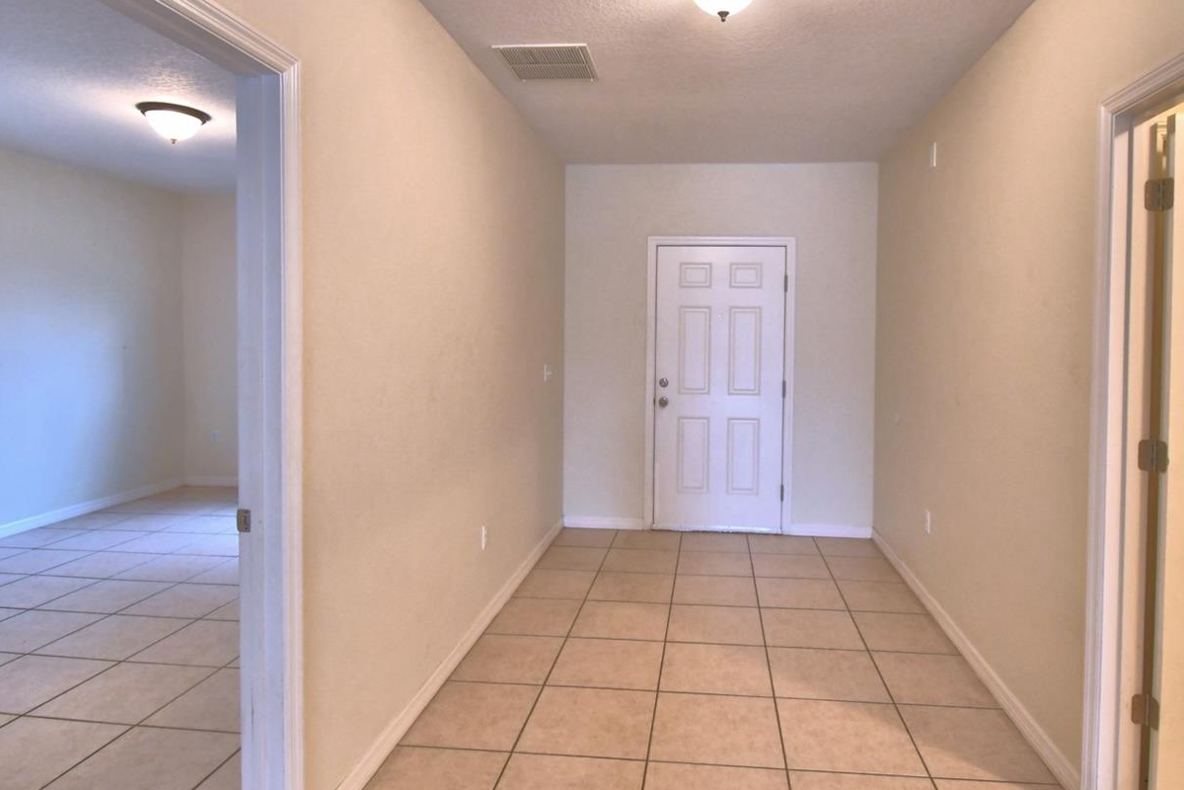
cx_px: 661
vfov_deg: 61.8
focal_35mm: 20
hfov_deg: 83.6
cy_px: 352
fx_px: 658
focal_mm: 10
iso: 450
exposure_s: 1/30
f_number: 4.5
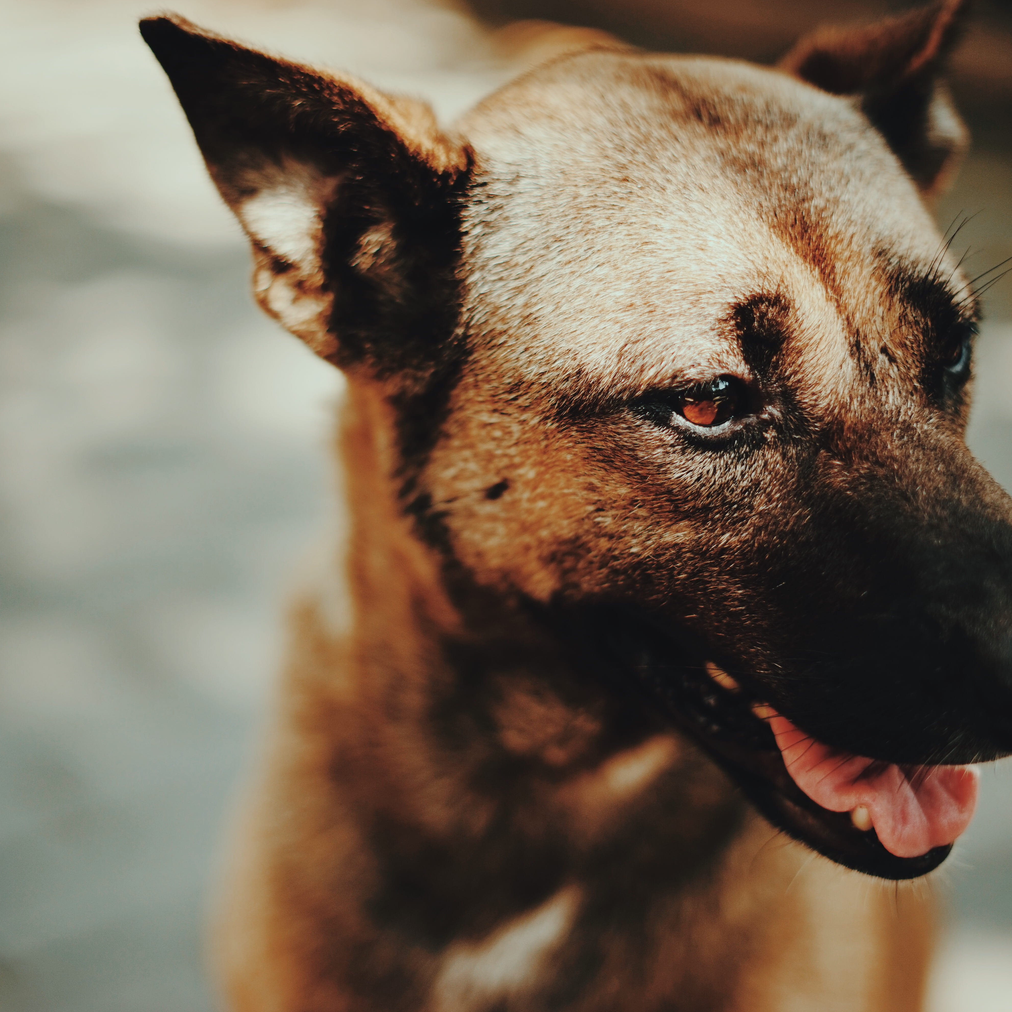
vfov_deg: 26.9
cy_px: 508
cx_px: 486
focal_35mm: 64
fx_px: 2117
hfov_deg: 26.9
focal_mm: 50
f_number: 1.8
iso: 80
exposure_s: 1/640
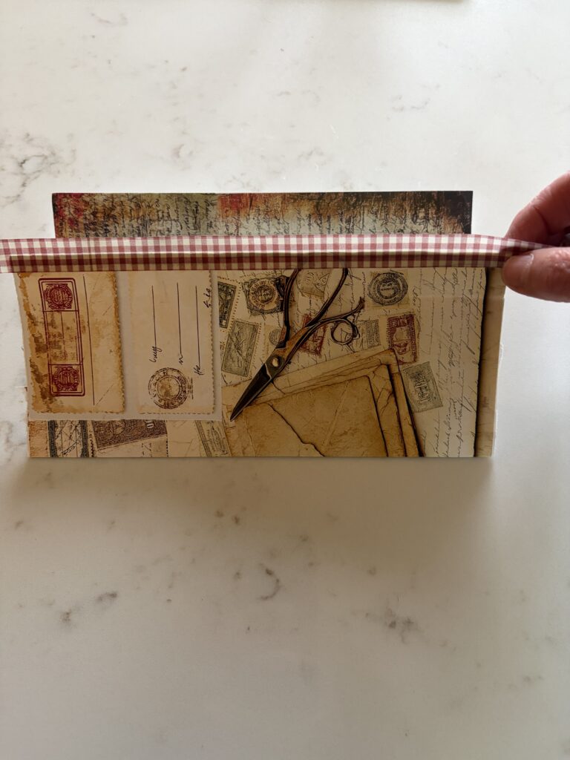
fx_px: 571
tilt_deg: -71.9
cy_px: 380
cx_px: 285
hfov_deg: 53.1
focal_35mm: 26
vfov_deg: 67.3
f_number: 1.6
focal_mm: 5.96
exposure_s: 1/50
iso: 250
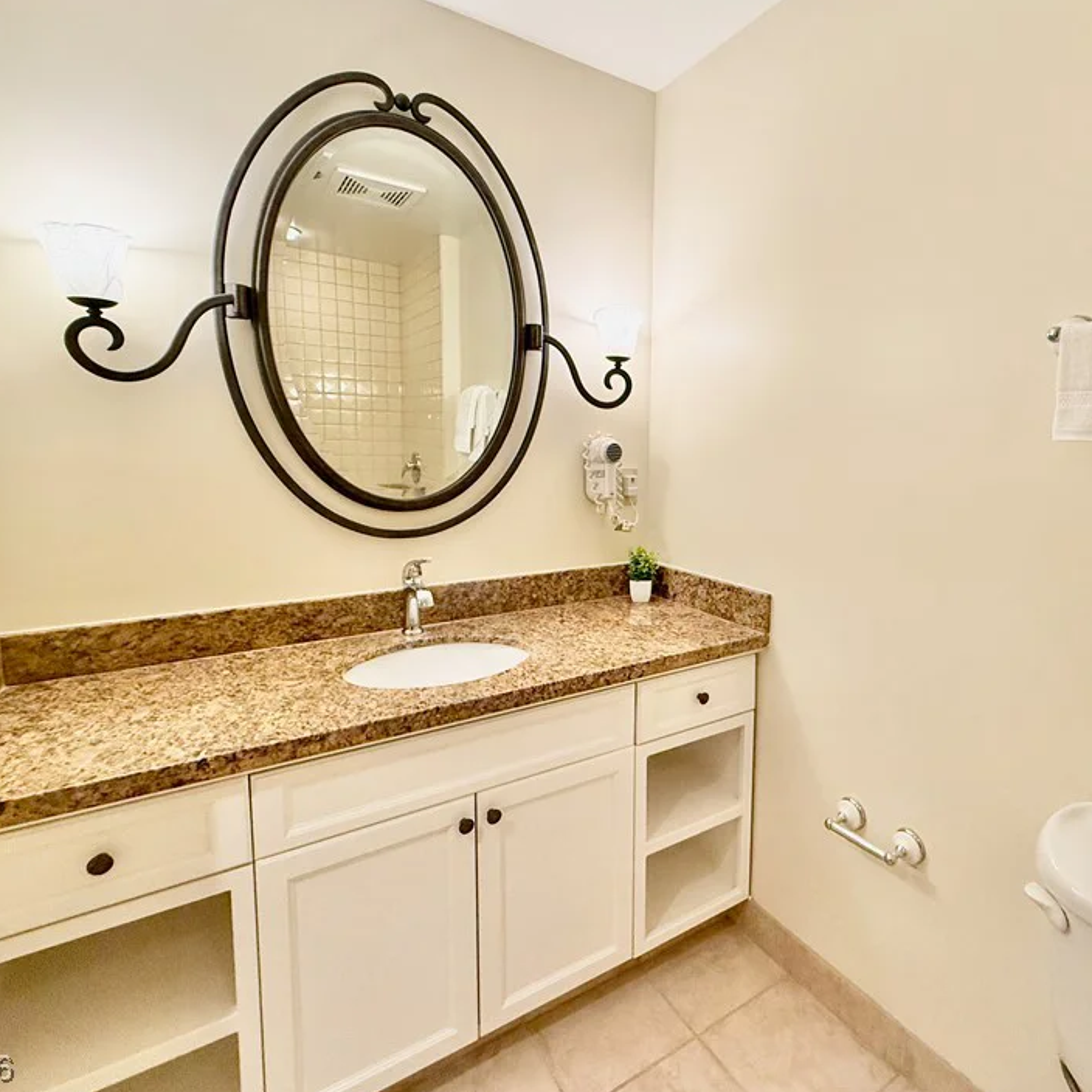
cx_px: 650
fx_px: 642
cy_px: 507
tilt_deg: -6.0
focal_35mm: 18
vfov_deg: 80.6
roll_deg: -1.4
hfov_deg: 79.9
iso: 250
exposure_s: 1/120
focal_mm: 2.22
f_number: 2.2
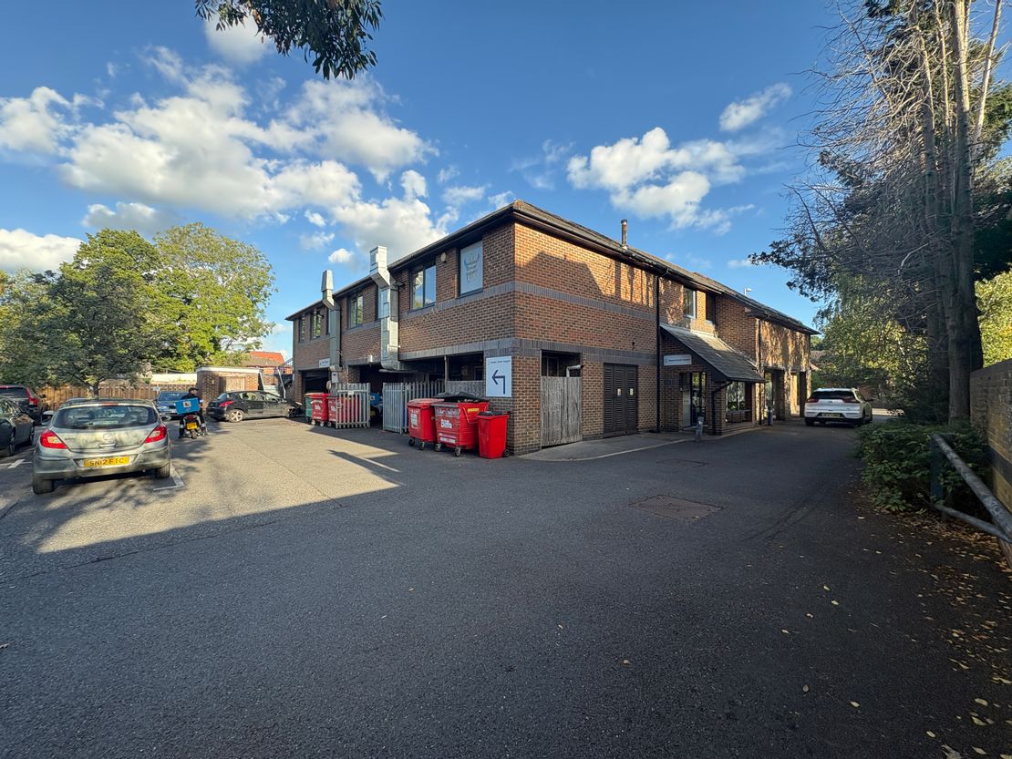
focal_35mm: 14
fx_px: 409
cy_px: 380
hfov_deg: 102.1
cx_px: 506
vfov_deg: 85.7
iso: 64
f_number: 2.2
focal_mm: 2.22
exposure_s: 1/443
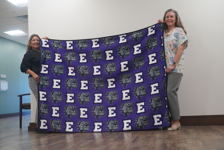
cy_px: 75
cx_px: 112
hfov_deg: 49.5
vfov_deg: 34.2
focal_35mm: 39
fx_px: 243
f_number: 4
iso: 1600
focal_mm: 39
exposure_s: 1/160
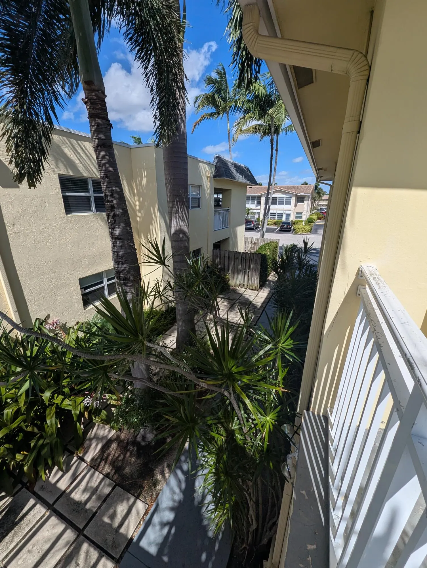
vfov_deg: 106.1
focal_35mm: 13
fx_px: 213
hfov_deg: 90.0
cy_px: 284
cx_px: 214
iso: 48
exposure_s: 1/2358
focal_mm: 1.95
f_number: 2.2
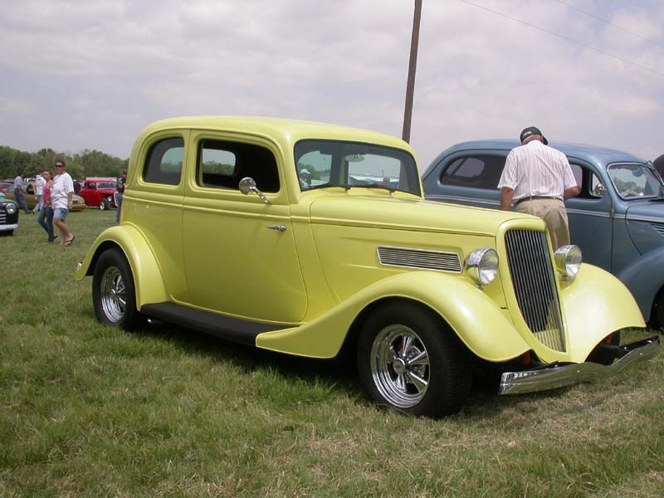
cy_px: 249
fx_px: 729
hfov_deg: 49.0
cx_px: 332
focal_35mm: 38
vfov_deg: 37.7
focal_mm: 7.85
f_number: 7.5
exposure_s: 1/396
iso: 100
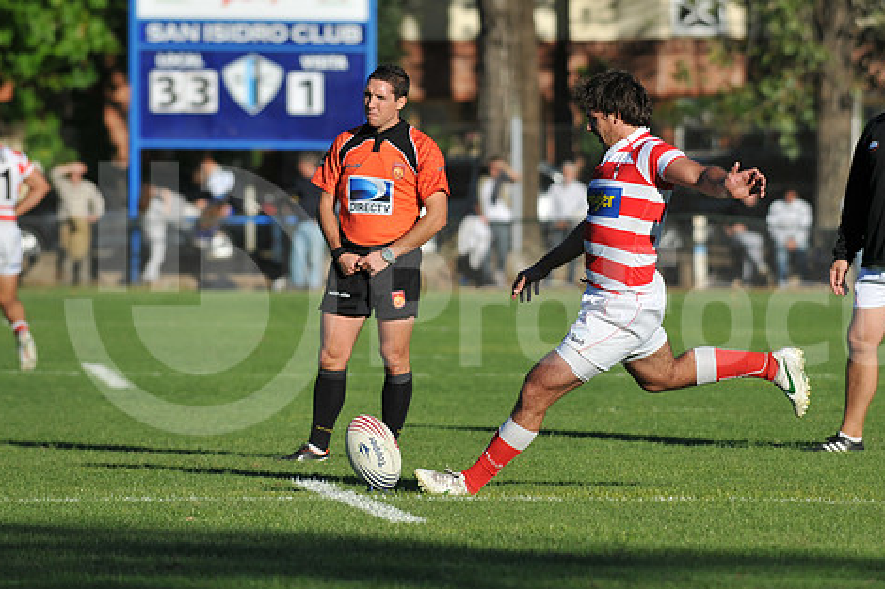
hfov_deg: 5.6
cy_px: 302
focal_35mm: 370
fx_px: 9092
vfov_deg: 3.7
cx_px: 522
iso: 200
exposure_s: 1/2500
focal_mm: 200
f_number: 3.5
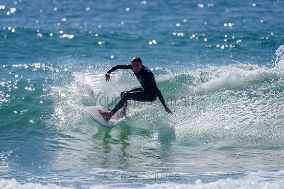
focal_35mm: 610
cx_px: 148
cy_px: 76
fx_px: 4810
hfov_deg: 3.4
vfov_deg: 2.3
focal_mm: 500
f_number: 5.6
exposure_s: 1/2000
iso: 100
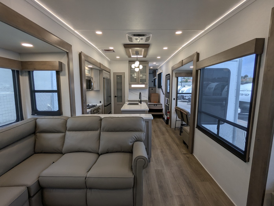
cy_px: 103
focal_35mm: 16
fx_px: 127
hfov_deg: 94.4
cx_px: 137
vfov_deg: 78.2
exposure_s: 1/178
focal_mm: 2.35
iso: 78
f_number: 2.2
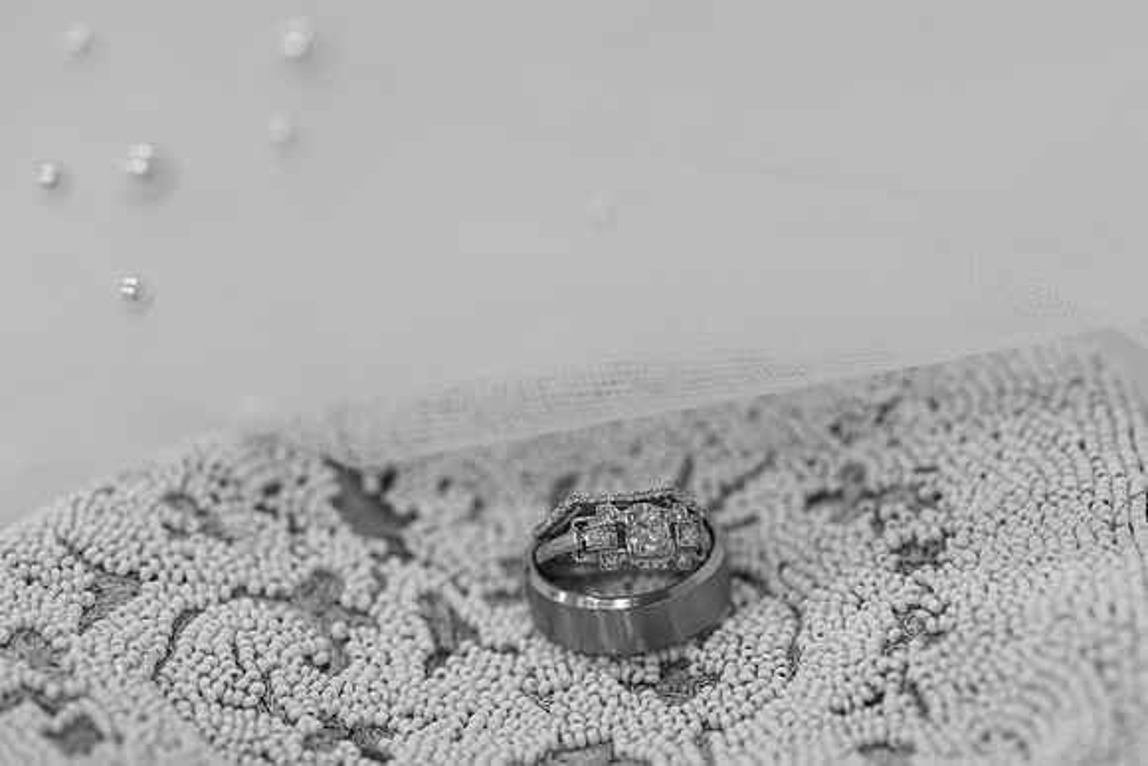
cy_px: 540
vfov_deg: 5.6
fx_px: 7767
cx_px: 655
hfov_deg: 8.5
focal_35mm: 244
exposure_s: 1/200
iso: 400
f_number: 2.5
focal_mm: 135
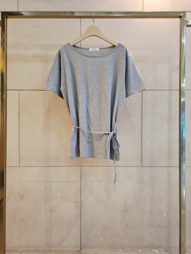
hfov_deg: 53.1
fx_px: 191
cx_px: 93
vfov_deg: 67.3
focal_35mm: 26
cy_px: 131
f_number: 1.8
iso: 250
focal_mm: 5.23
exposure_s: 1/120
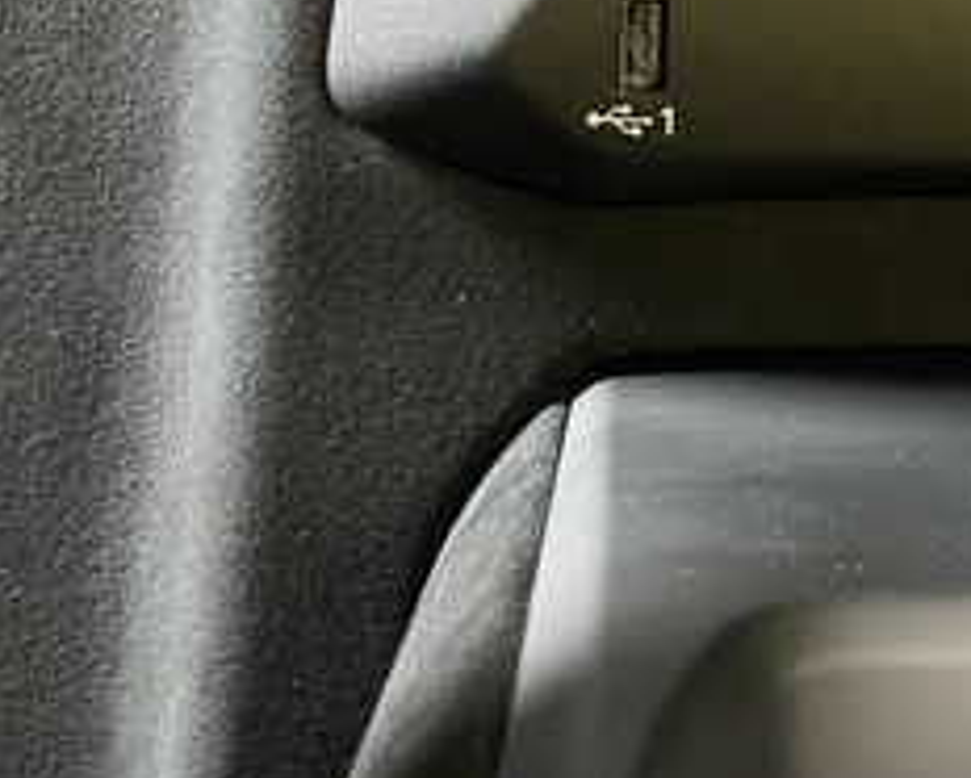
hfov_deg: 25.2
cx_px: 1063
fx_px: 2013
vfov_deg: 20.9
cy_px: -67
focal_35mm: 70
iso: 800
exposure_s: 1/30
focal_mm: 4.2
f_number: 1.6
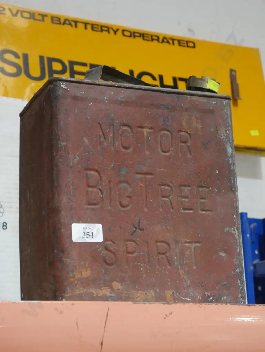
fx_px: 857
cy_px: 176
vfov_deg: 23.3
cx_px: 132
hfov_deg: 17.6
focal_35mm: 84
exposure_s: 1/100
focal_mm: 42
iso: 1600
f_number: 5.6
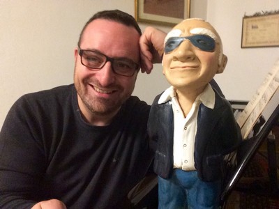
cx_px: 140
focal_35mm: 31
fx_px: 250
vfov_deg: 45.4
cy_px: 104
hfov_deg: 58.4
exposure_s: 1/25
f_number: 2.4
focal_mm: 2.15
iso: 500
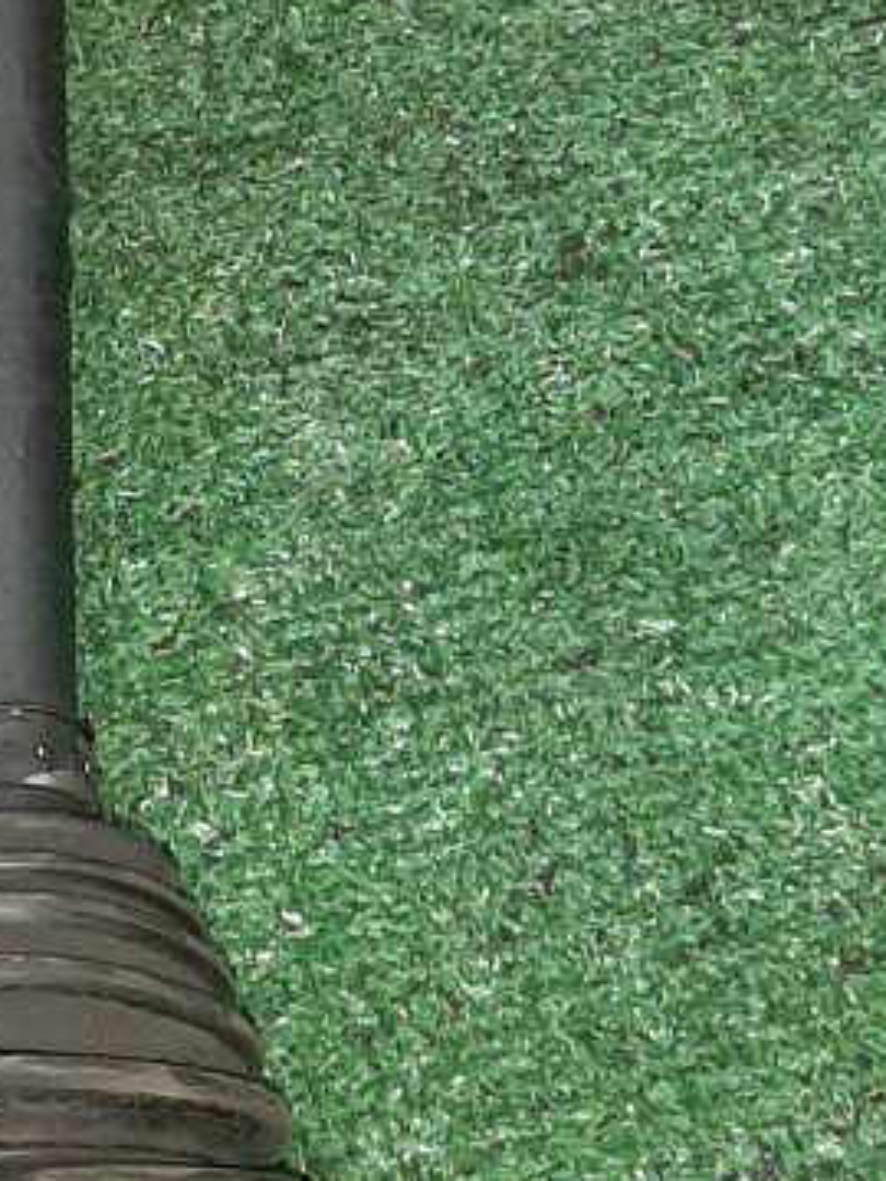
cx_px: 16
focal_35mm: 104
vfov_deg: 18.6
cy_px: 121
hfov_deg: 14.0
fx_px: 3549
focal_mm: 3.93
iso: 169
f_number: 1.7
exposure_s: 1/33
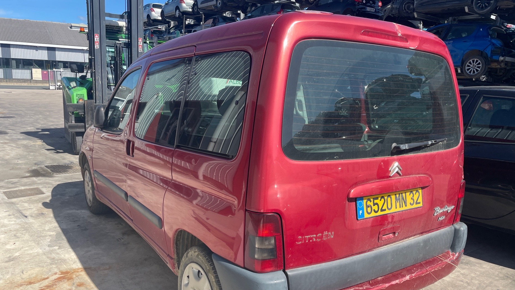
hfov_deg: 66.1
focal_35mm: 29
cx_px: 260
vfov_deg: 40.1
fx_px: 396
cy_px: 168
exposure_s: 1/1984
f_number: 1.6
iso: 32
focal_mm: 4.2
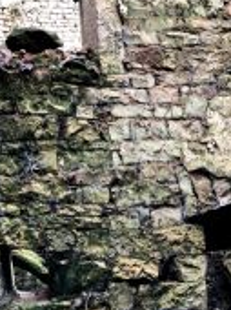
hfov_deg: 21.8
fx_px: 589
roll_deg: +2.2
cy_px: 235
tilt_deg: +1.2
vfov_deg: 28.9
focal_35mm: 66
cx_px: 198
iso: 40
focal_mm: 4
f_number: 1.8
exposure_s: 1/20
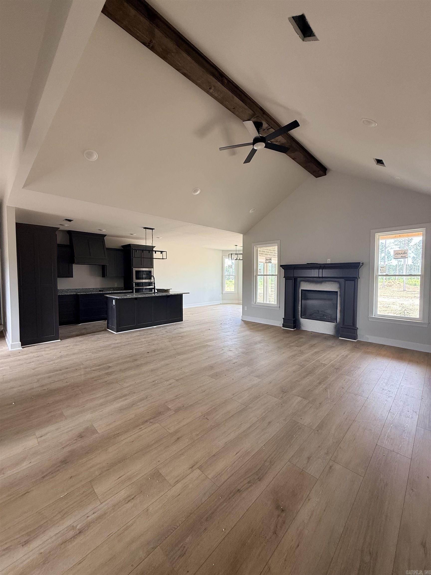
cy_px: 288
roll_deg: +0.0
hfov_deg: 85.7
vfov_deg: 102.1
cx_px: 216
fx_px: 232
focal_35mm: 14
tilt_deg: -1.9
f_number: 2.2
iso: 80
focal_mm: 2.22
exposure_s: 1/99
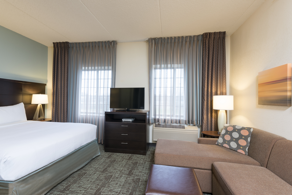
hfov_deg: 96.7
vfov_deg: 73.8
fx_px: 130
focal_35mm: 16
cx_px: 146
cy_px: 98
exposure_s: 1/1.25
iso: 64
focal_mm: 16
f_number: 9
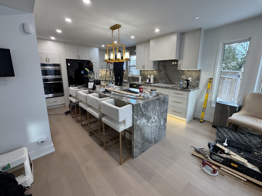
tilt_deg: -9.1
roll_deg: +2.1
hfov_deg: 98.2
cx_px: 130
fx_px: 114
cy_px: 92
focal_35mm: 15
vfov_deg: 81.7
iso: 125
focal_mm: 2.22
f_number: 2.2
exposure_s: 1/120
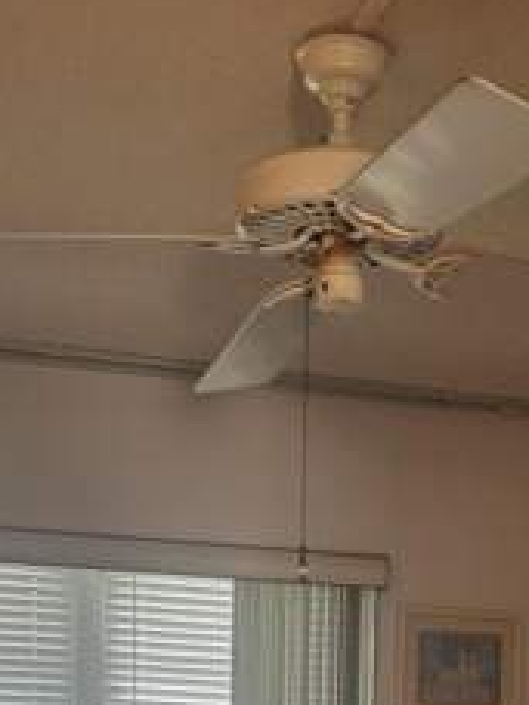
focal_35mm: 73
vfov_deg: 24.0
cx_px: 384
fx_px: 1487
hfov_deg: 20.0
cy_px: 872
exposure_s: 1/60
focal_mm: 5.96
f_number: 1.6
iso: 125
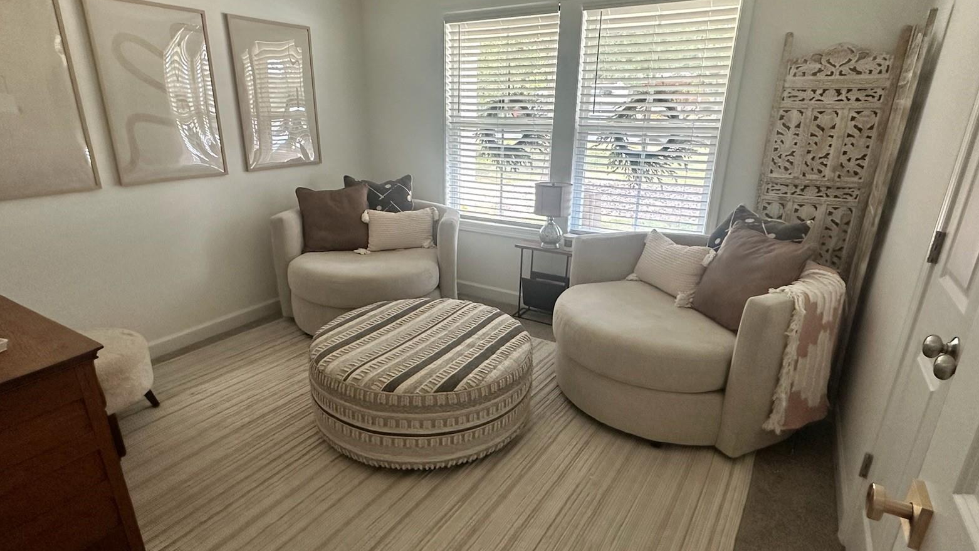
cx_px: 471
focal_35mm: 20
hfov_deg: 86.6
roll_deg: -0.3
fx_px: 519
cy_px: 285
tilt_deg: -18.5
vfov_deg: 55.9
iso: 320
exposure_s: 1/90
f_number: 2.2
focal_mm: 2.22
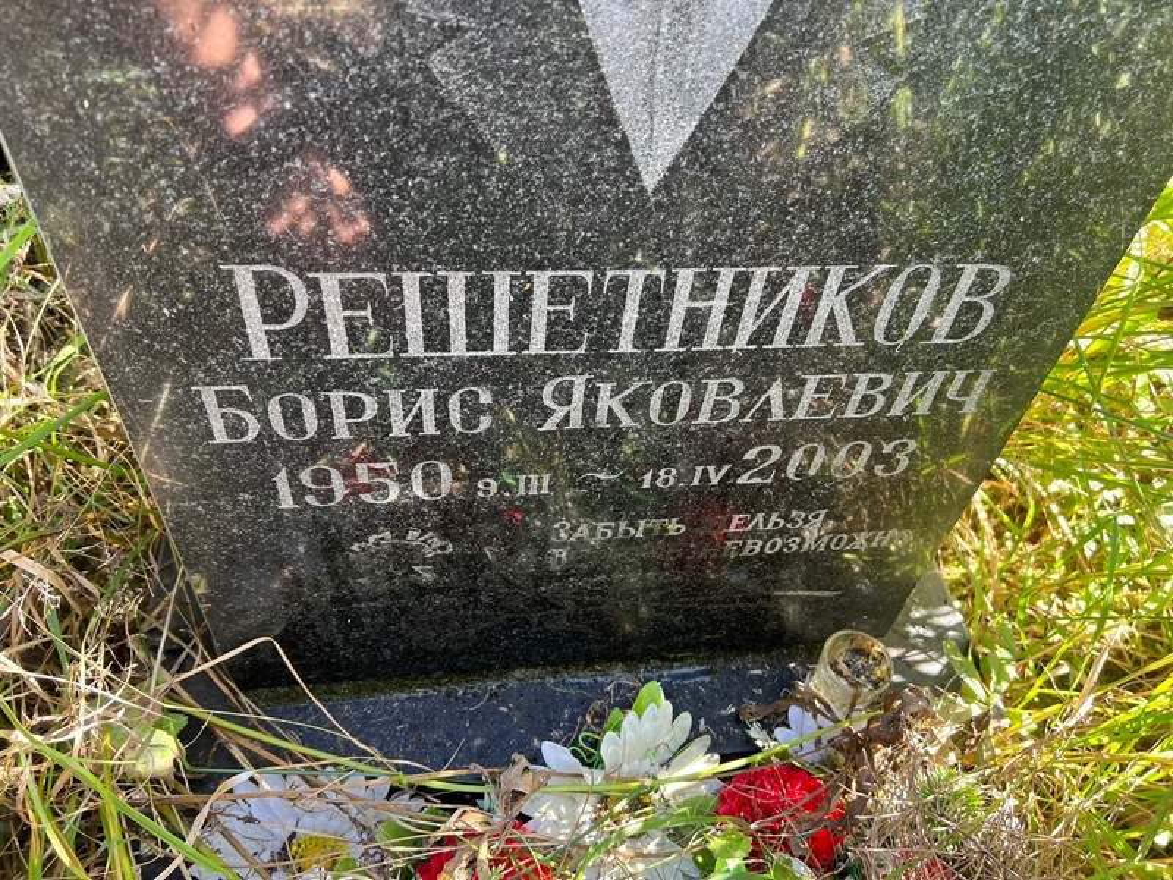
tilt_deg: -49.1
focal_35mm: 26
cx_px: 586
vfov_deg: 53.1
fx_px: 881
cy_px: 440
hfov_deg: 67.3
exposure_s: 1/121
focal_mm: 5.7
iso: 80
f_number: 1.5
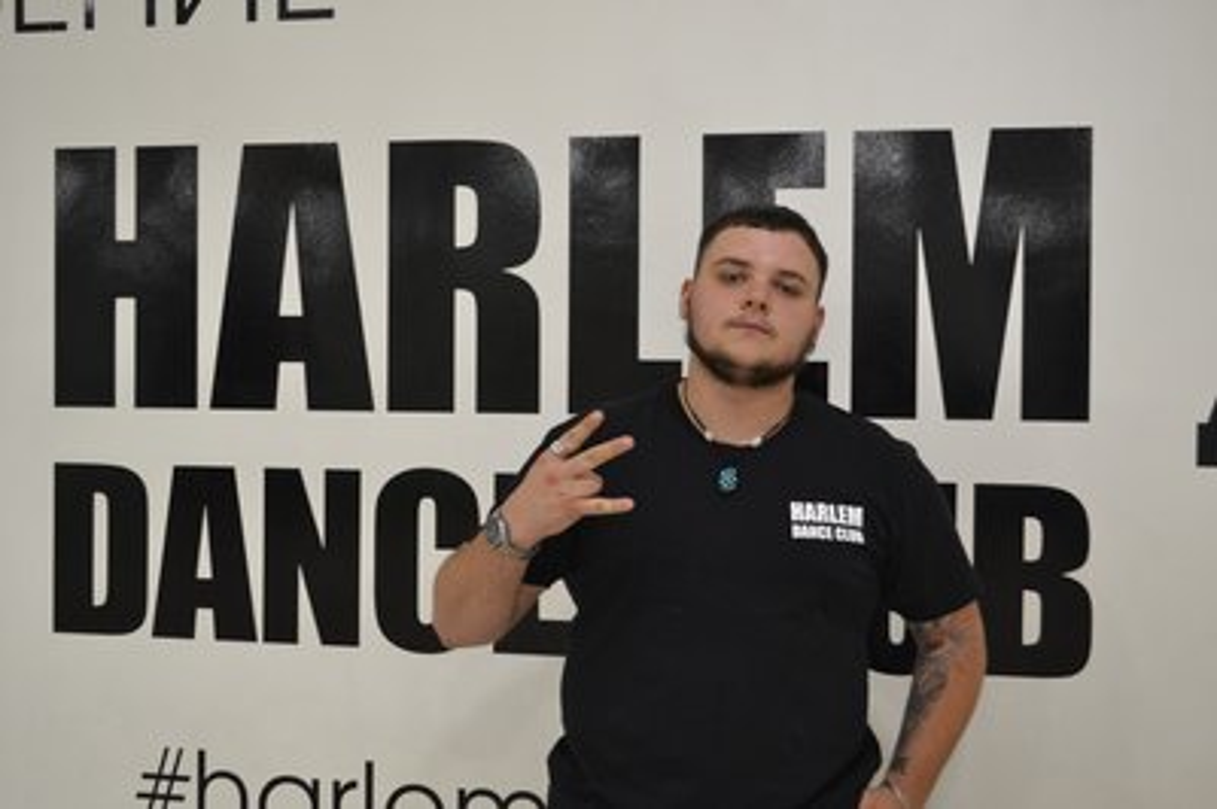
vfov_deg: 30.8
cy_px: 404
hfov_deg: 45.0
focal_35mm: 44
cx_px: 608
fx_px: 1469
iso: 400
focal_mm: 29
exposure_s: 1/25
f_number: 4.5
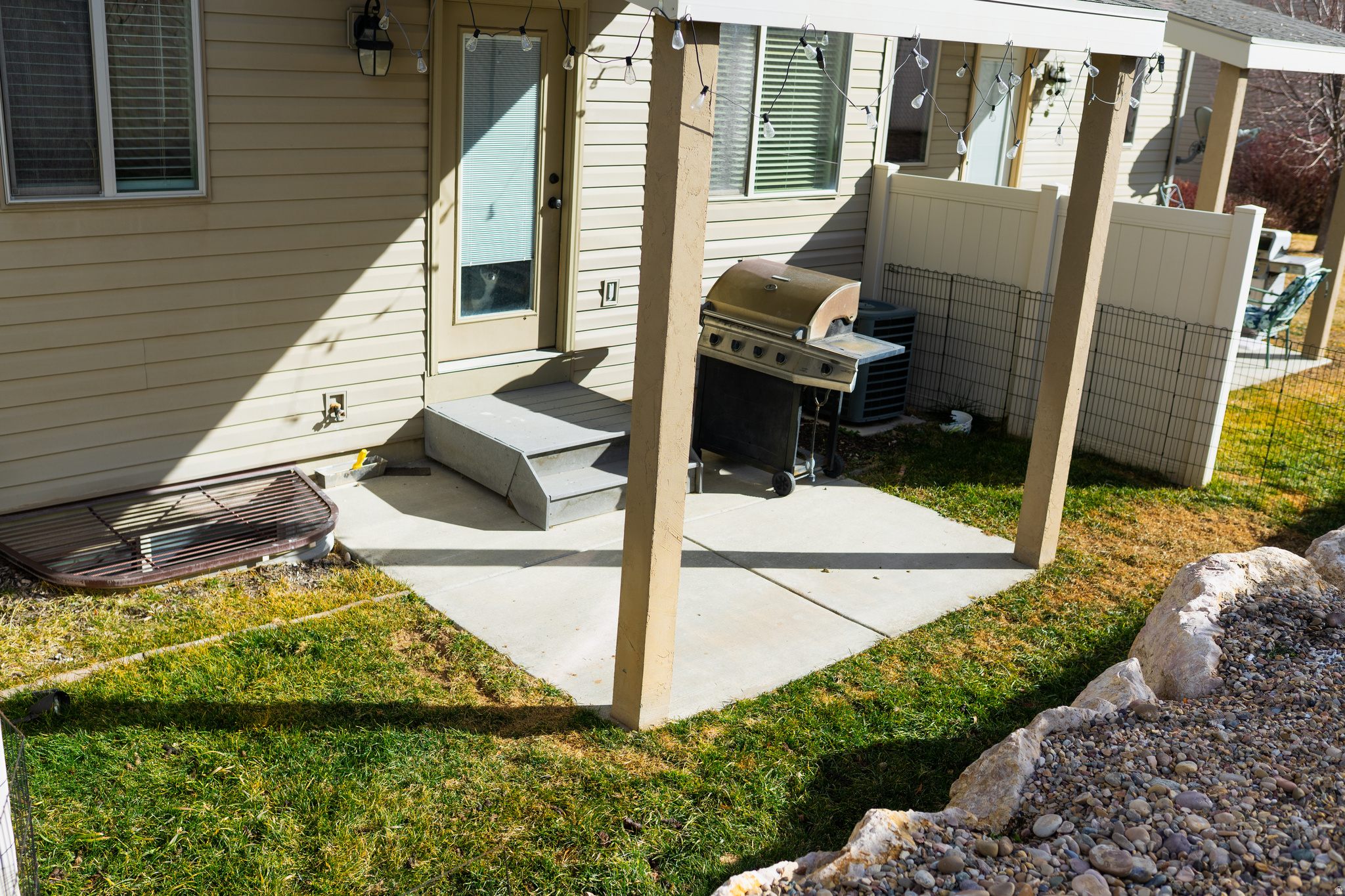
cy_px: 448
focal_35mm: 35
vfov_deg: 37.8
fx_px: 1307
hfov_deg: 54.4
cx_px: 672
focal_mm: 35
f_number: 2.8
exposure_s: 1/1250
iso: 50
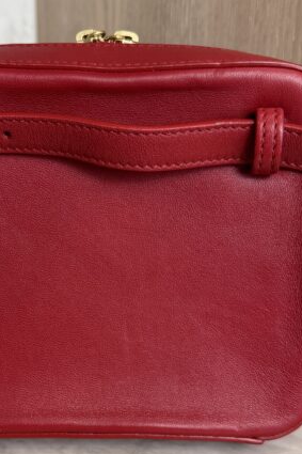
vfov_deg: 41.6
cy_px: 289
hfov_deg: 28.3
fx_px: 592
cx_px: 80
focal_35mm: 47
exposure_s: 1/120
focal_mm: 6.76
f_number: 1.78
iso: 125
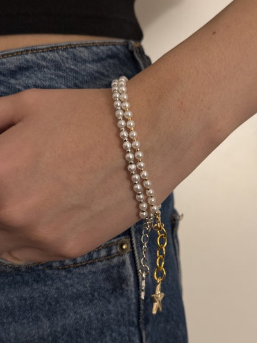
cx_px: 128
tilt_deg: -3.8
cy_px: 172
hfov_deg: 30.3
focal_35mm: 48
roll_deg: -1.2
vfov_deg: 39.6
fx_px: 475
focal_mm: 6.76
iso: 400
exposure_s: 1/33
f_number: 1.78
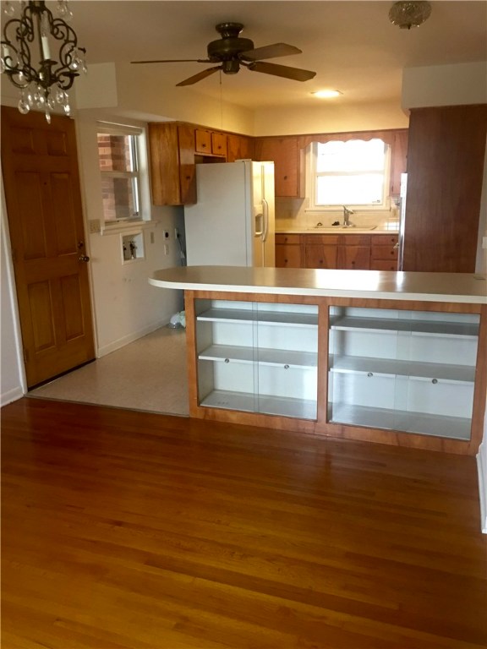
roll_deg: +2.1
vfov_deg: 61.7
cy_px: 324
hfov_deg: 48.2
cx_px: 244
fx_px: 544
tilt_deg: -13.4
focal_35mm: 29
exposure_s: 1/4
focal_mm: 4.15
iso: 80
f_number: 2.2
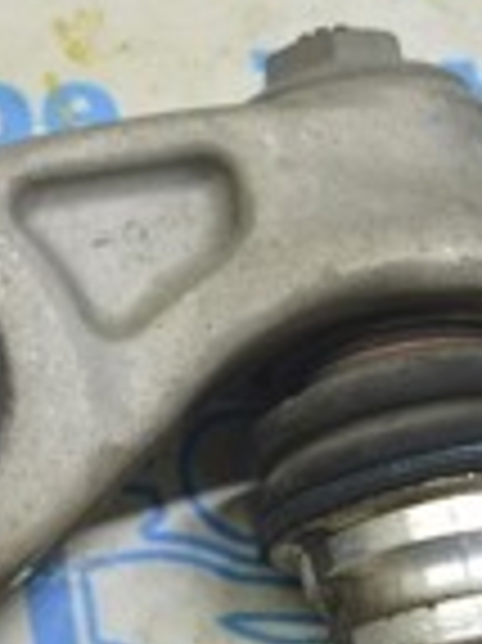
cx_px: -743
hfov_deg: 9.2
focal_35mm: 142
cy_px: 236
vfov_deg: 13.9
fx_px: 2640
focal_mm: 22
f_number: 5.6
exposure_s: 1/20
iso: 400
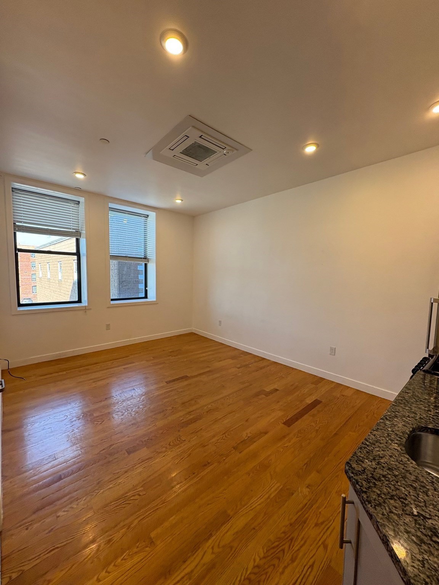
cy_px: 292
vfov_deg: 102.1
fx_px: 237
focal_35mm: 14
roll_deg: -1.7
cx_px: 220
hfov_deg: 85.7
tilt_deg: -5.1
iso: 100
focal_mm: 2.22
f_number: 2.2
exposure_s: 1/120
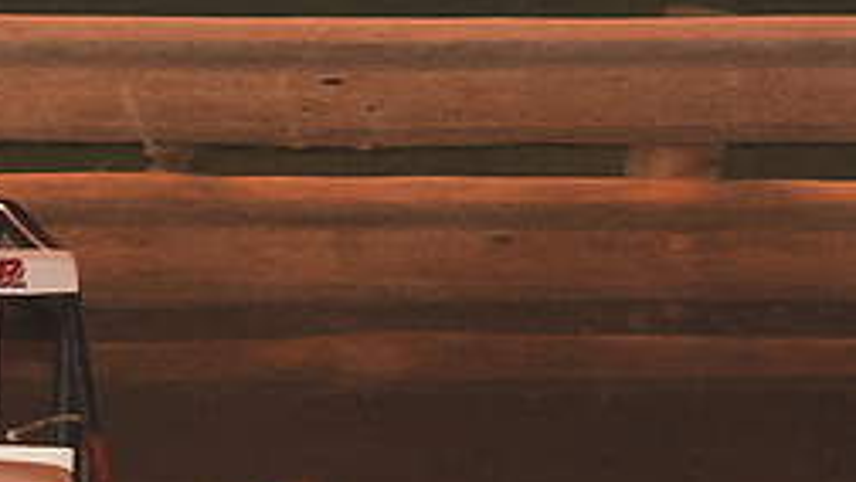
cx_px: -126
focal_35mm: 482
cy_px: 589
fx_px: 10945
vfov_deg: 2.5
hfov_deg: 4.5
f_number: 6.3
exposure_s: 1/250
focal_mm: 200
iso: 1000
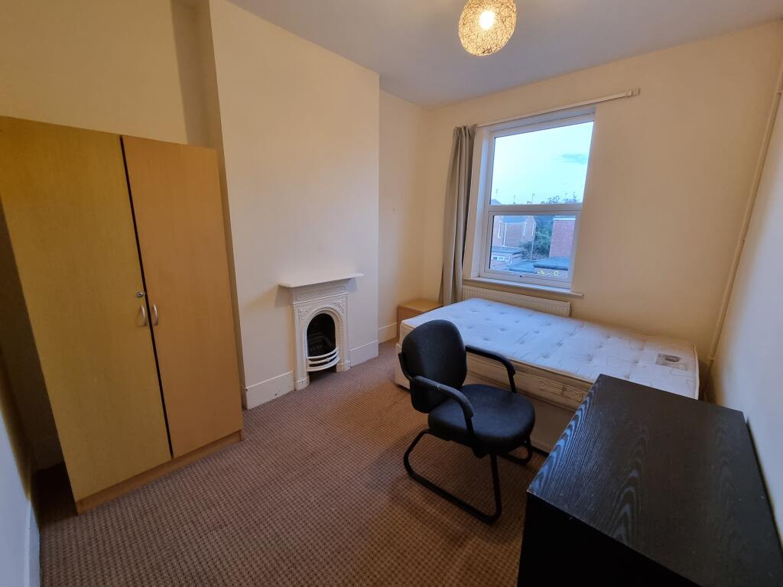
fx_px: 294
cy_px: 294
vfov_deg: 89.9
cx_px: 392
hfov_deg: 106.2
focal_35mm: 13
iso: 500
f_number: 2.2
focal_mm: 2.2
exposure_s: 1/33
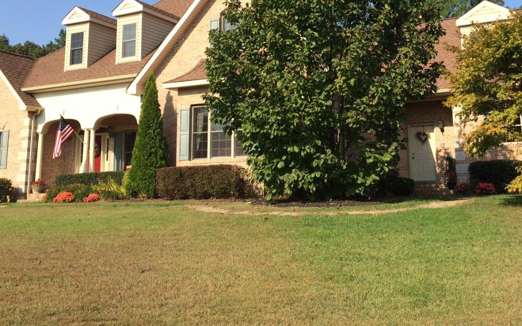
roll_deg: +1.7
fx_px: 612
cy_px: 85
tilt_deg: +9.9
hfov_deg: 46.0
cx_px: 308
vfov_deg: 29.4
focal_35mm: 43
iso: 32
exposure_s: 1/1466
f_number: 2.2
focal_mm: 4.15
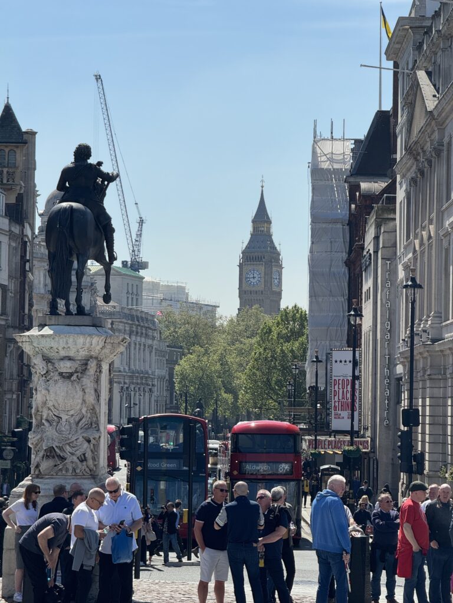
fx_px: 2094
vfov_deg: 16.4
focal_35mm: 120
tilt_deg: +5.1
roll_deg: -1.4
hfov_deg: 12.3
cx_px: 226
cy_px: 302
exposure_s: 1/1650
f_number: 2.8
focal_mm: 15.66
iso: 50
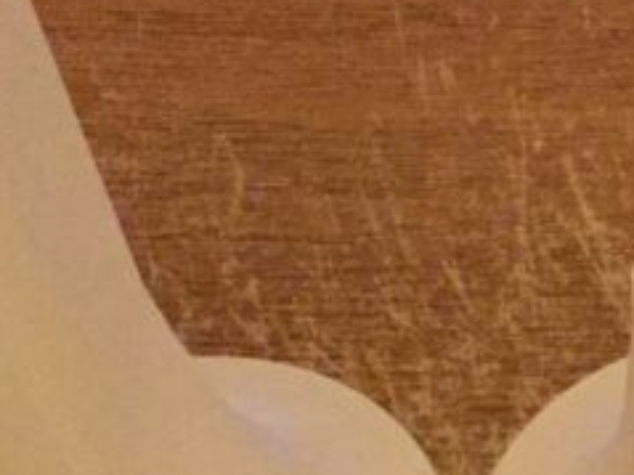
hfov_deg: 14.3
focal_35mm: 133
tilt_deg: -58.9
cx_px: 777
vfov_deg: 10.9
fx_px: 2435
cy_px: 600
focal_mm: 3.3
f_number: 2.4
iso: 400
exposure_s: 1/15
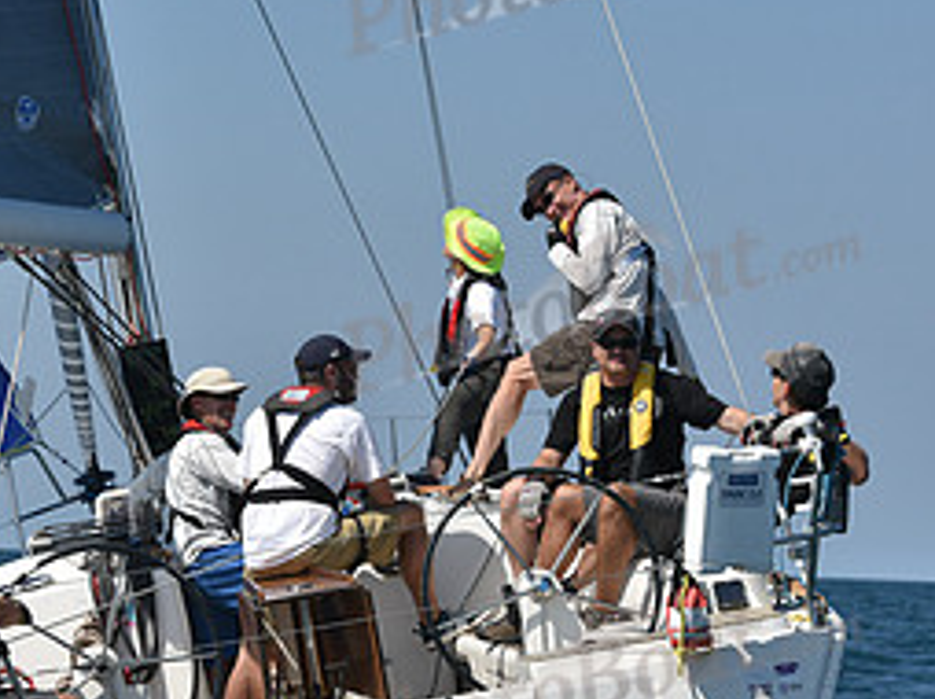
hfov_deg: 9.0
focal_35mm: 220
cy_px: 543
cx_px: 155
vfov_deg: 6.7
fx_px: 5937
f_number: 9
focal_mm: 100
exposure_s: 1/1600
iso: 250
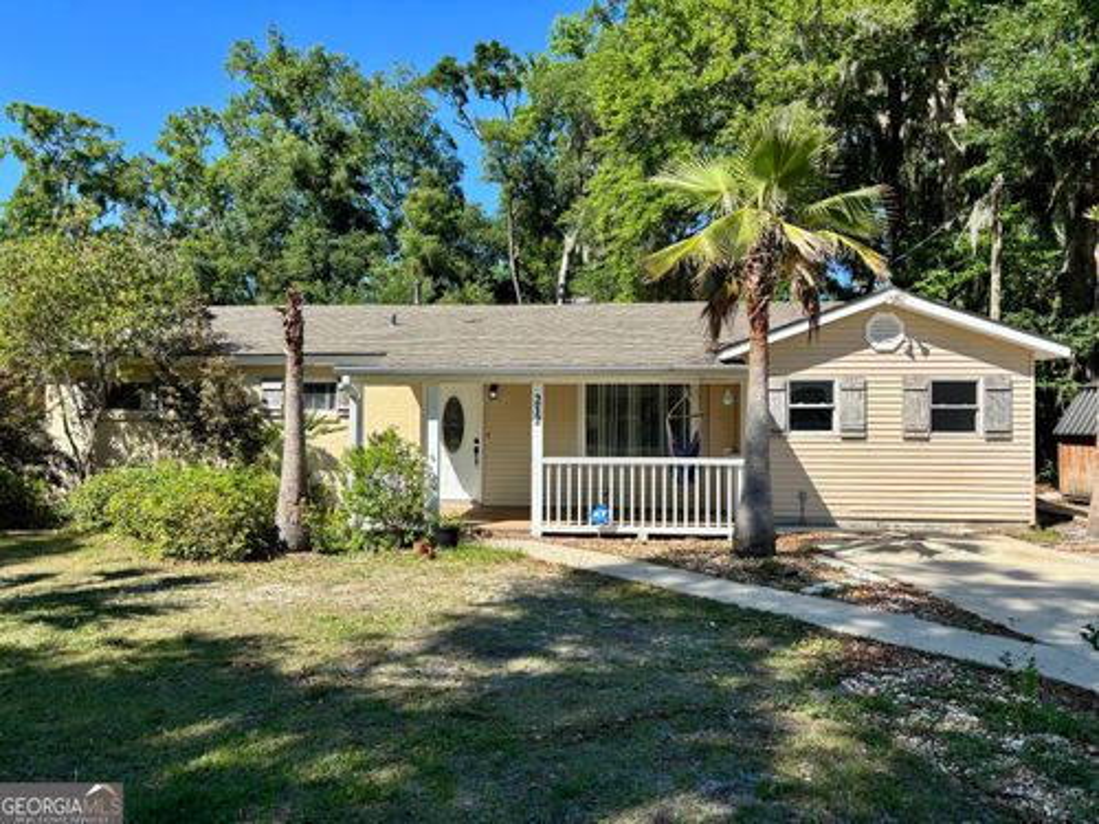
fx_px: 825
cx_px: 550
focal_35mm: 26
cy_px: 412
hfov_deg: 67.3
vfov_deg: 53.1
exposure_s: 1/2024
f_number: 1.6
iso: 50
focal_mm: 5.96
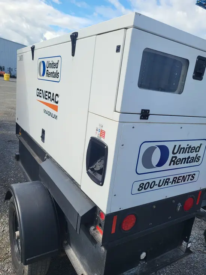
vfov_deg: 67.3
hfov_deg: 53.1
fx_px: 206
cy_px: 138
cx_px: 103
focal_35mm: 26
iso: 40
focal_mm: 5.4
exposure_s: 1/1546
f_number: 1.8
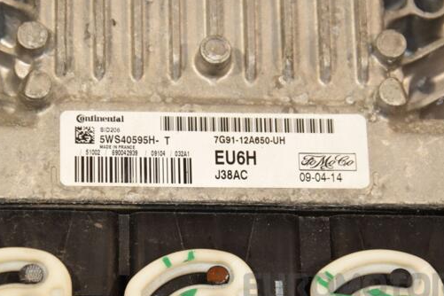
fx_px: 2326
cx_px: 227
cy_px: 168
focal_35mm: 189
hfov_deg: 10.9
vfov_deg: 7.3
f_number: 7.1
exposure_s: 1/200
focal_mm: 105
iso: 800
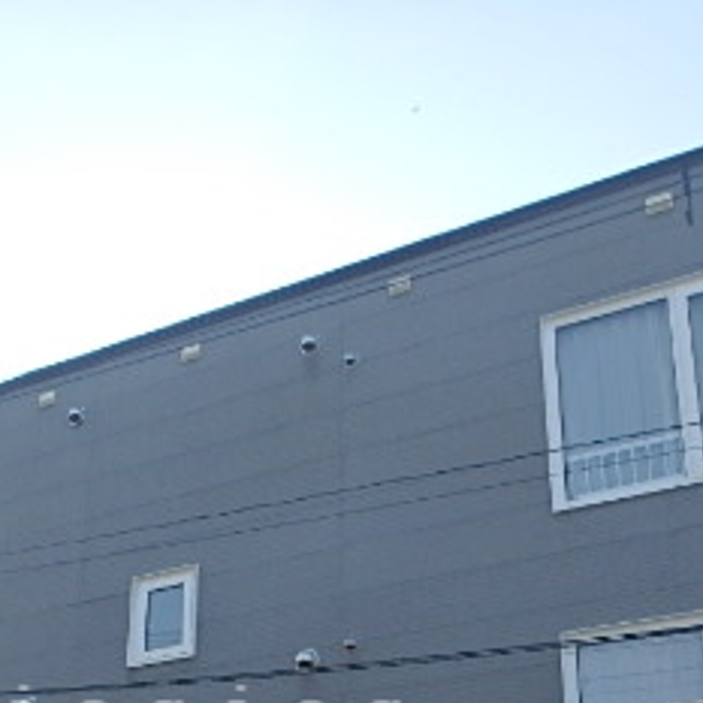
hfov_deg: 33.0
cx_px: 211
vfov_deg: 30.7
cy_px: 721
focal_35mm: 51
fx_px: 1172
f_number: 3.5
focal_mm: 3.7
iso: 125
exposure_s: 1/800
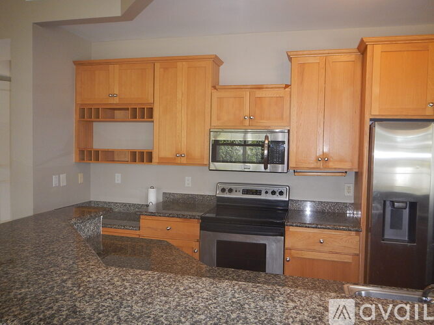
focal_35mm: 28
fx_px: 351
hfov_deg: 63.5
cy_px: 162
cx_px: 217
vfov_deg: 49.7
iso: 250
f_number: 3.9
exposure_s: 1/30
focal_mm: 5
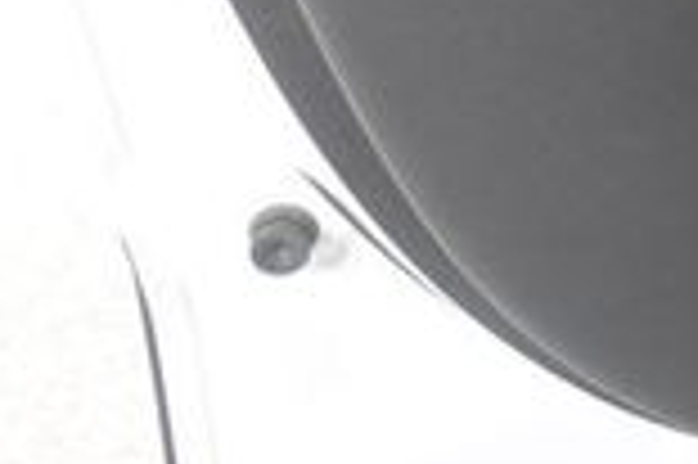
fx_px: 2712
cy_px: -473
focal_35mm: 140
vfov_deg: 9.2
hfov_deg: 13.2
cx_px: 1252
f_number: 4.5
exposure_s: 1/160
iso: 100
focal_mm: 23
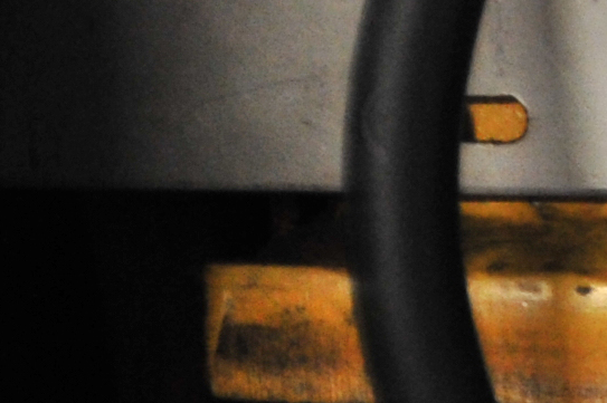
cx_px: 2311
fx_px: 18950
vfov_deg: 1.2
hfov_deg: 1.8
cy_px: 1529
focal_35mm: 1125
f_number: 8
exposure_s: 1/2
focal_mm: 95
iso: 640
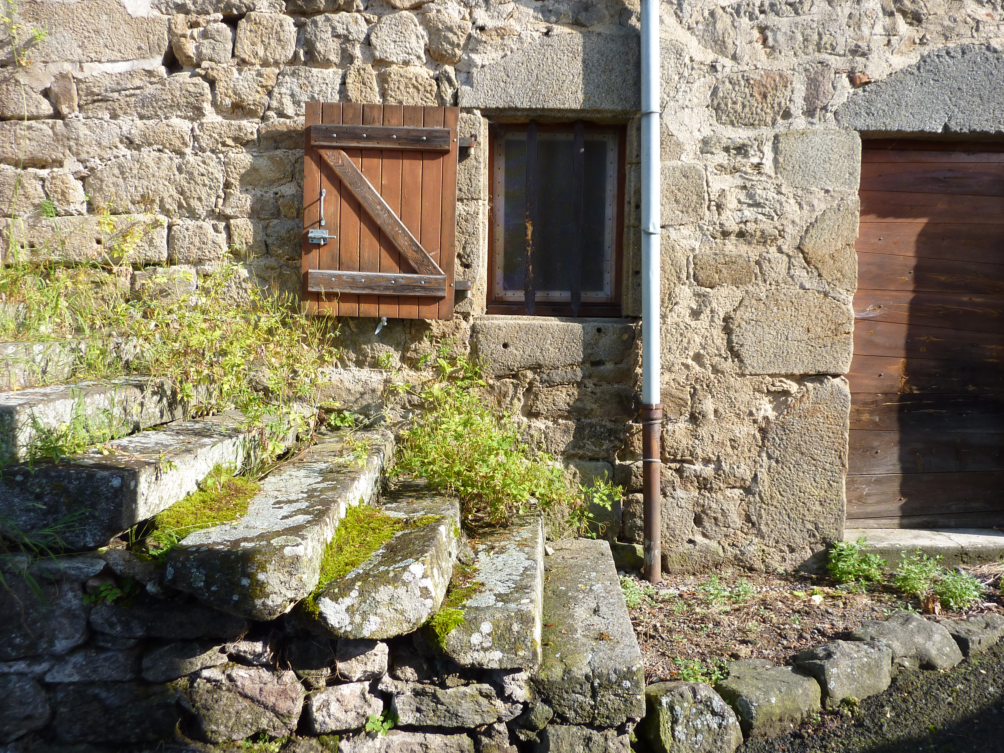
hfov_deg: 65.3
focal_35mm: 27
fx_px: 783
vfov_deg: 51.4
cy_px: 376
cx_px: 502
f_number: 4
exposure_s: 1/200
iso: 80
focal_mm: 4.4
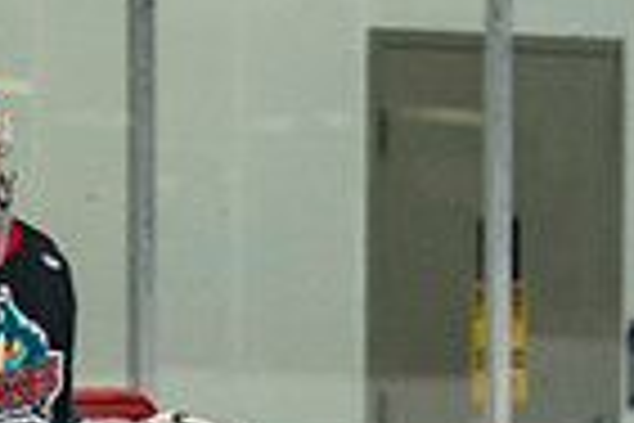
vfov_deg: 2.5
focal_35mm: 546
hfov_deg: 3.7
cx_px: 1351
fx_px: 9615
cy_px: 896
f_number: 3.2
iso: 2000
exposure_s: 1/640
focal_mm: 92
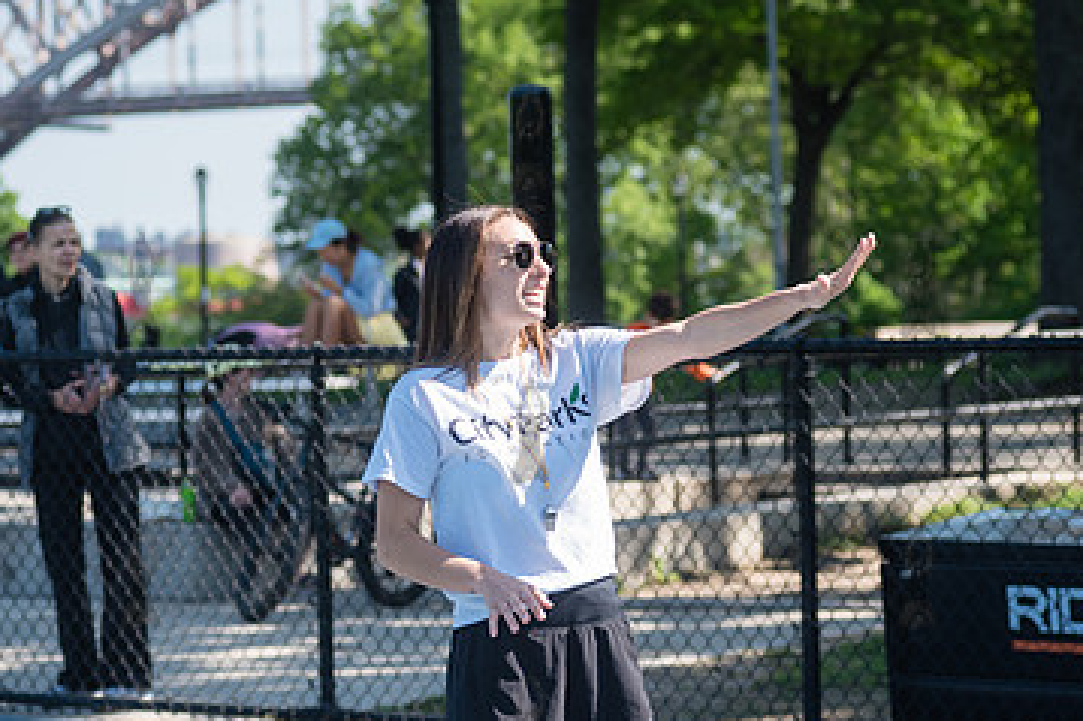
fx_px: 4179
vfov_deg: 9.9
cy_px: 430
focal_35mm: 139
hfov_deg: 14.8
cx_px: 528
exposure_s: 1/2000
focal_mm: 86
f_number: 4
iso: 400
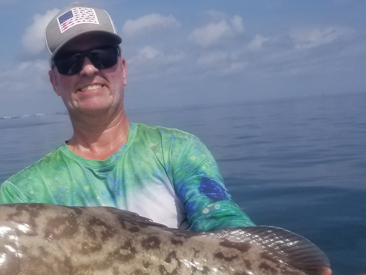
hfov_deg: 36.8
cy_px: 224
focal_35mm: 52
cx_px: 157
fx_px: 550
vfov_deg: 27.4
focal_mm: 4.25
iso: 50
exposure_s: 1/6192
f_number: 1.7
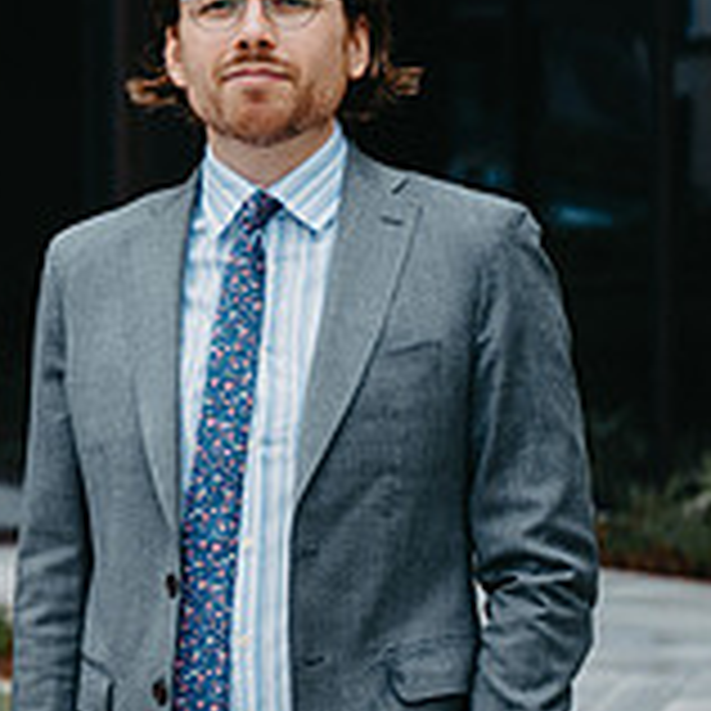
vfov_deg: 9.2
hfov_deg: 9.0
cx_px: -351
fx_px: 4415
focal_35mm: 190
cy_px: 394
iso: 100
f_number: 2.8
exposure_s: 1/400
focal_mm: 61
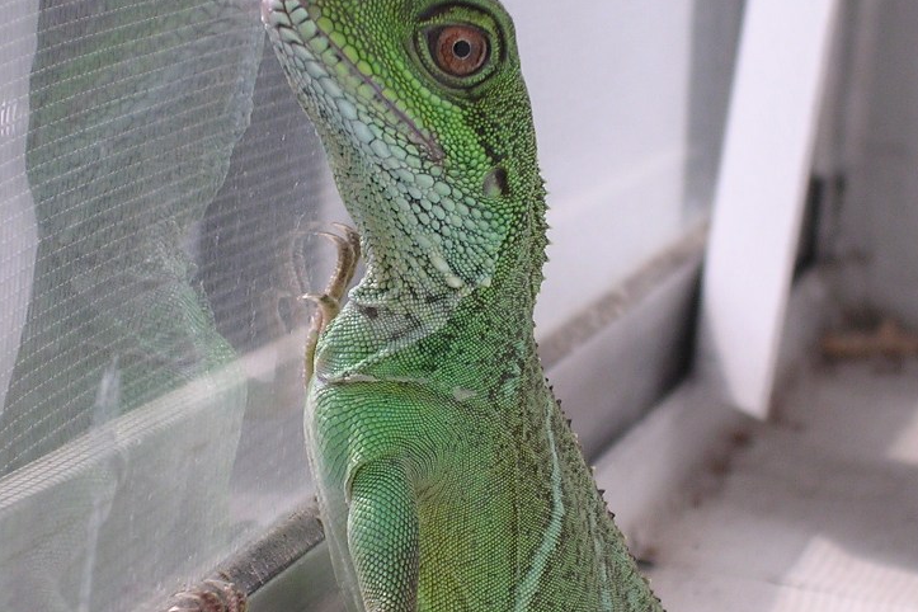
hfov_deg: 12.0
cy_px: 416
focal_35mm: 171
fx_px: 4360
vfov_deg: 8.0
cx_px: 381
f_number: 4.5
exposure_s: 1/402
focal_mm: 15.2
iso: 100
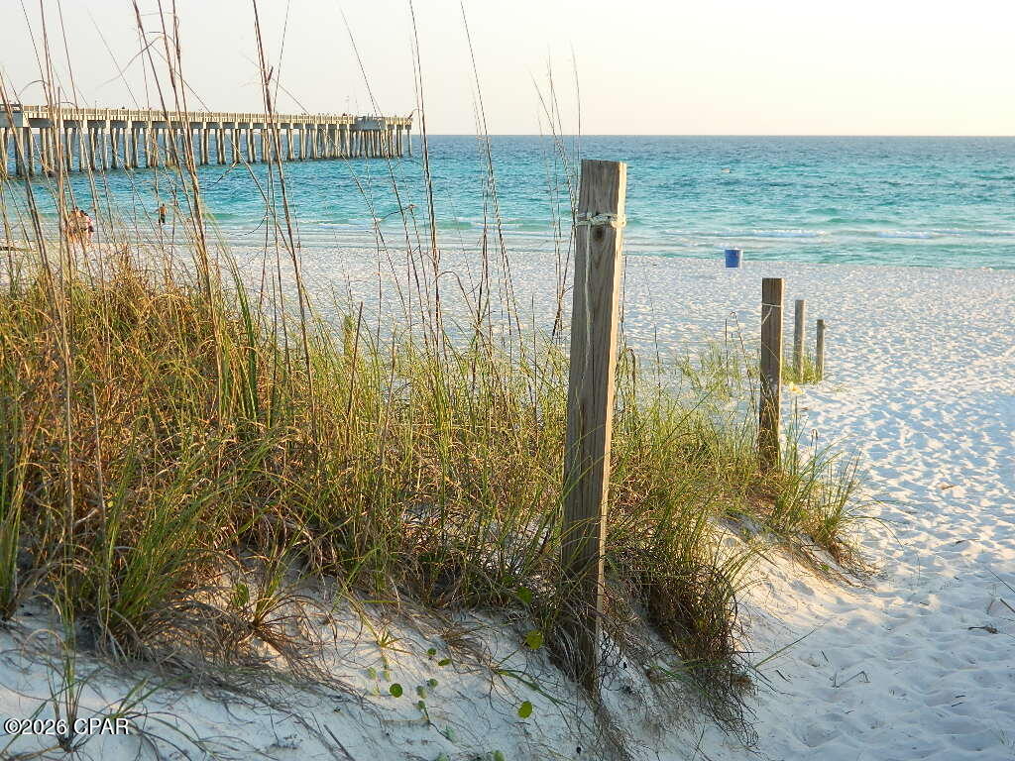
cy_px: 380
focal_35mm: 70
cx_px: 508
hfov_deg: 27.8
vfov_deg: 21.0
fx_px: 2053
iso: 80
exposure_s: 1/160
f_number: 4
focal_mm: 12.6
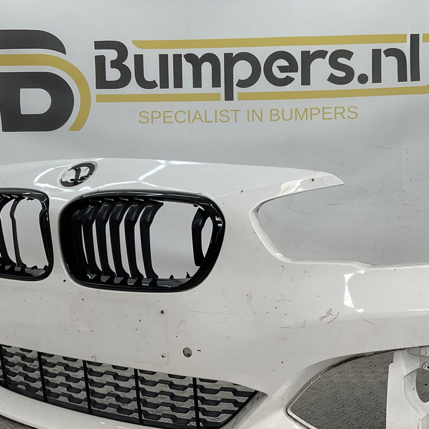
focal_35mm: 45
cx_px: 232
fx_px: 631
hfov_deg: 37.5
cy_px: 256
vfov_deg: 37.4
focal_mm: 3
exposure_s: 1/268
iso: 16
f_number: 1.8
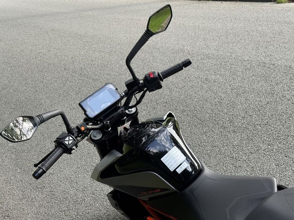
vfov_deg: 30.3
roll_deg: +9.0
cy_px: 110
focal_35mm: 48
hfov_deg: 39.7
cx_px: 147
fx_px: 408
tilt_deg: -21.9
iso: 64
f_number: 1.78
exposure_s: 1/340
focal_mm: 6.76
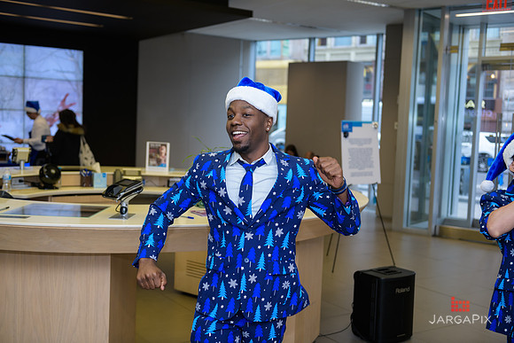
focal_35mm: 45
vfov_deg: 29.9
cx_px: 257
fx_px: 643
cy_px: 172
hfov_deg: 43.6
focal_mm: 45
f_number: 3.2
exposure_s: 1/125
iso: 400
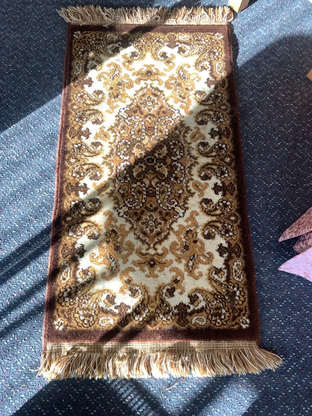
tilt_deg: -72.3
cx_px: 156
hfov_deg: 53.1
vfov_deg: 67.3
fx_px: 312
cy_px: 208
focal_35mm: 26
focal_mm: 4.25
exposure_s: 1/109
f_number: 1.8
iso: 25
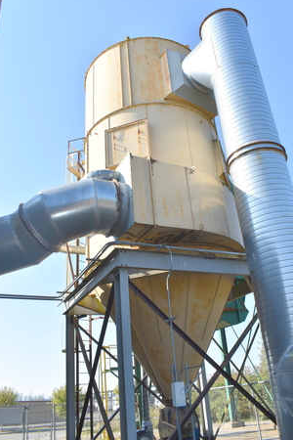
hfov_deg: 43.6
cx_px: 159
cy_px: 215
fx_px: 366
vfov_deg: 61.9
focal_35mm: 30
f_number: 9
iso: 100
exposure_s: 1/200
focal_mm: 18
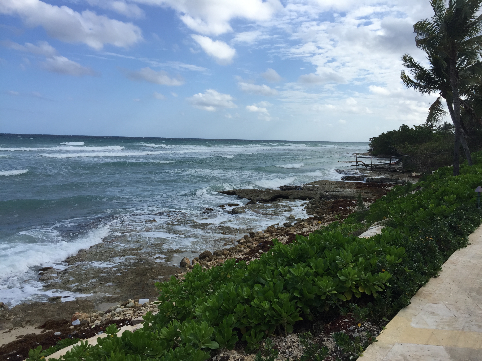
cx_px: 241
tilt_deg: -7.2
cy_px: 180
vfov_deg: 48.2
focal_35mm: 29
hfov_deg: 61.7
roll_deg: -2.9
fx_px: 404
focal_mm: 4.15
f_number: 2.2
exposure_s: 1/2198
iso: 32
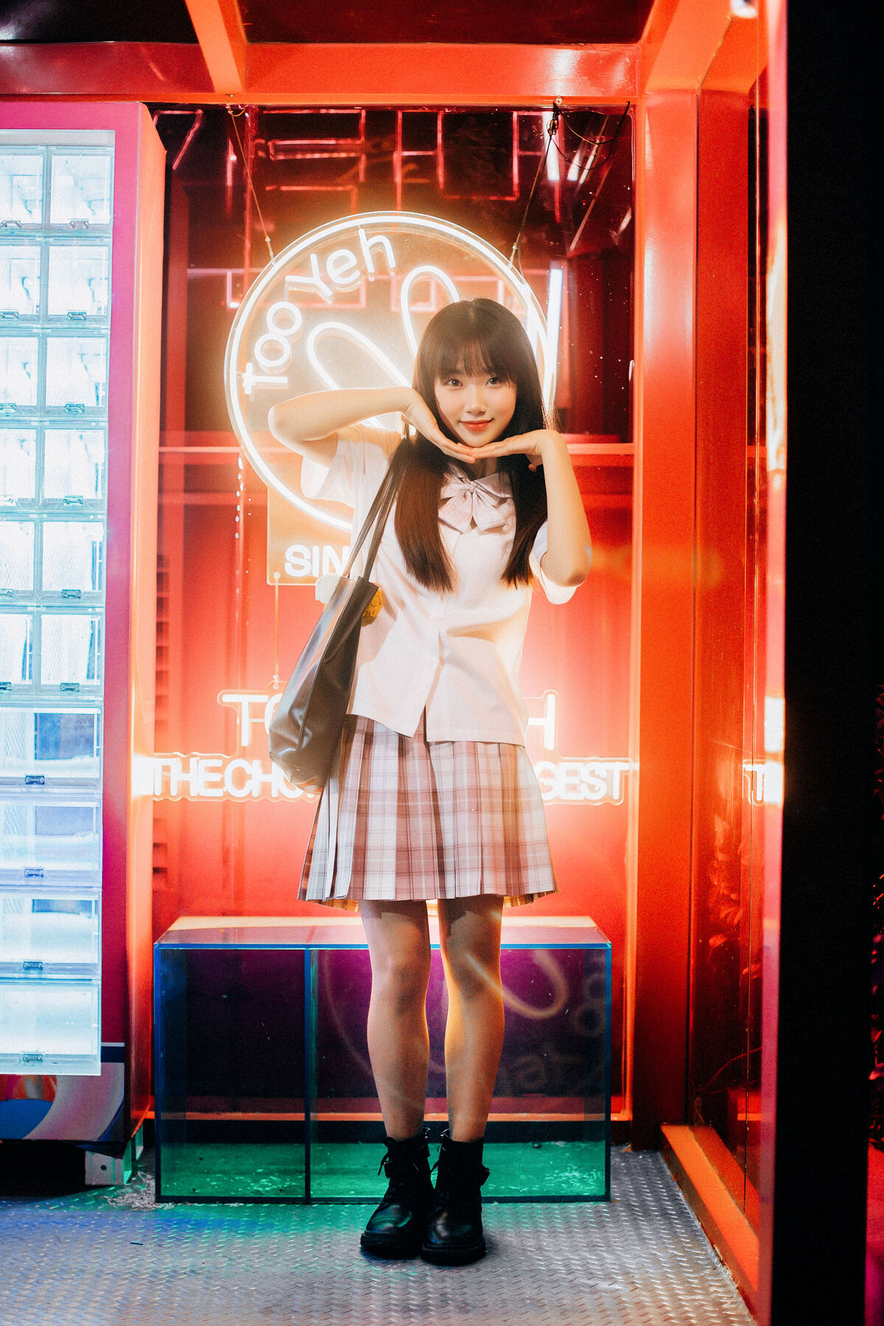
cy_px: 663
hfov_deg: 27.0
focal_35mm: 50
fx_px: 1842
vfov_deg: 39.6
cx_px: 442
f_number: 2.2
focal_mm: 50
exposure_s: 1/60
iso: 500
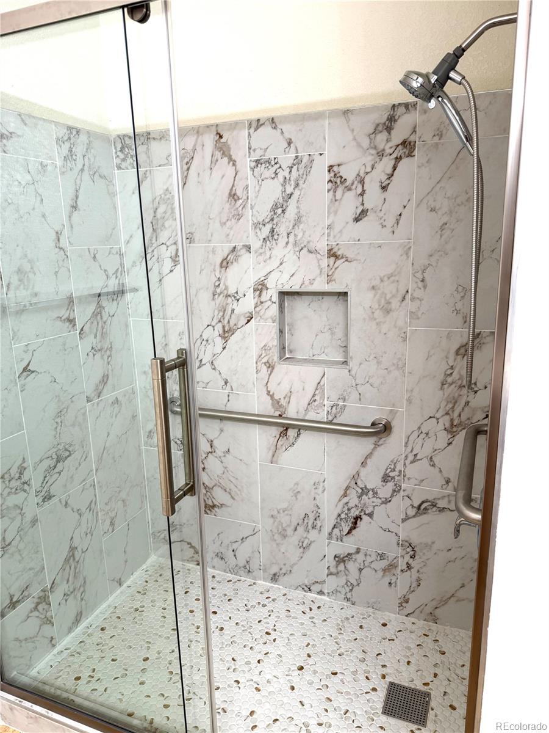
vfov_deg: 71.6
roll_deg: +2.4
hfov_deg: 56.8
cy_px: 366
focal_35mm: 24
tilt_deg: -13.2
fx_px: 508
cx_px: 274
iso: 125
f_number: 1.78
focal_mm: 6.76
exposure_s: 1/60
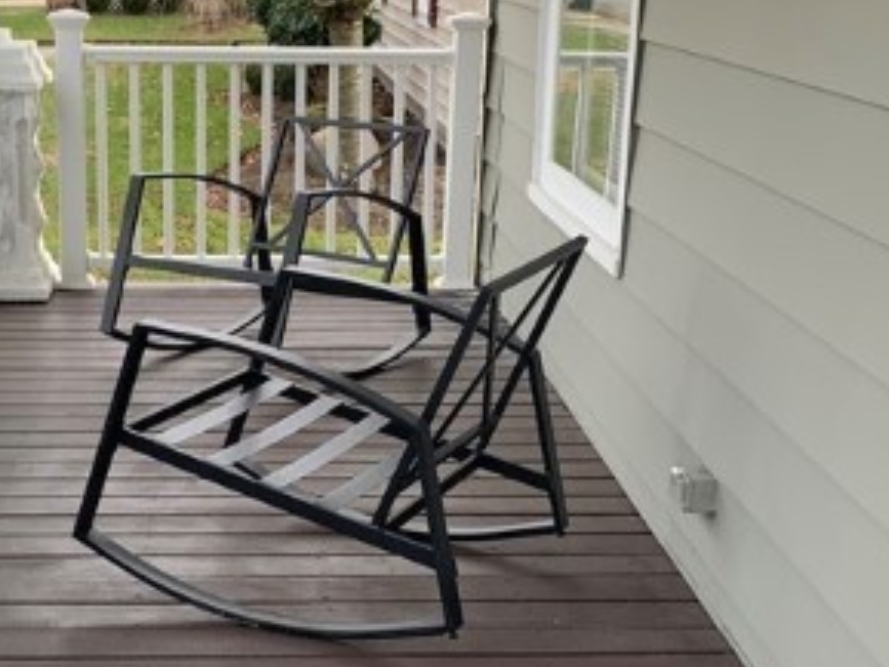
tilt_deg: -15.0
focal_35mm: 69
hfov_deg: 27.9
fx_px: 1773
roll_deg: -0.8
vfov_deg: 21.3
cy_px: 412
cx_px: 283
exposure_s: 1/314
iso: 25
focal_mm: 4.25
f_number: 1.8
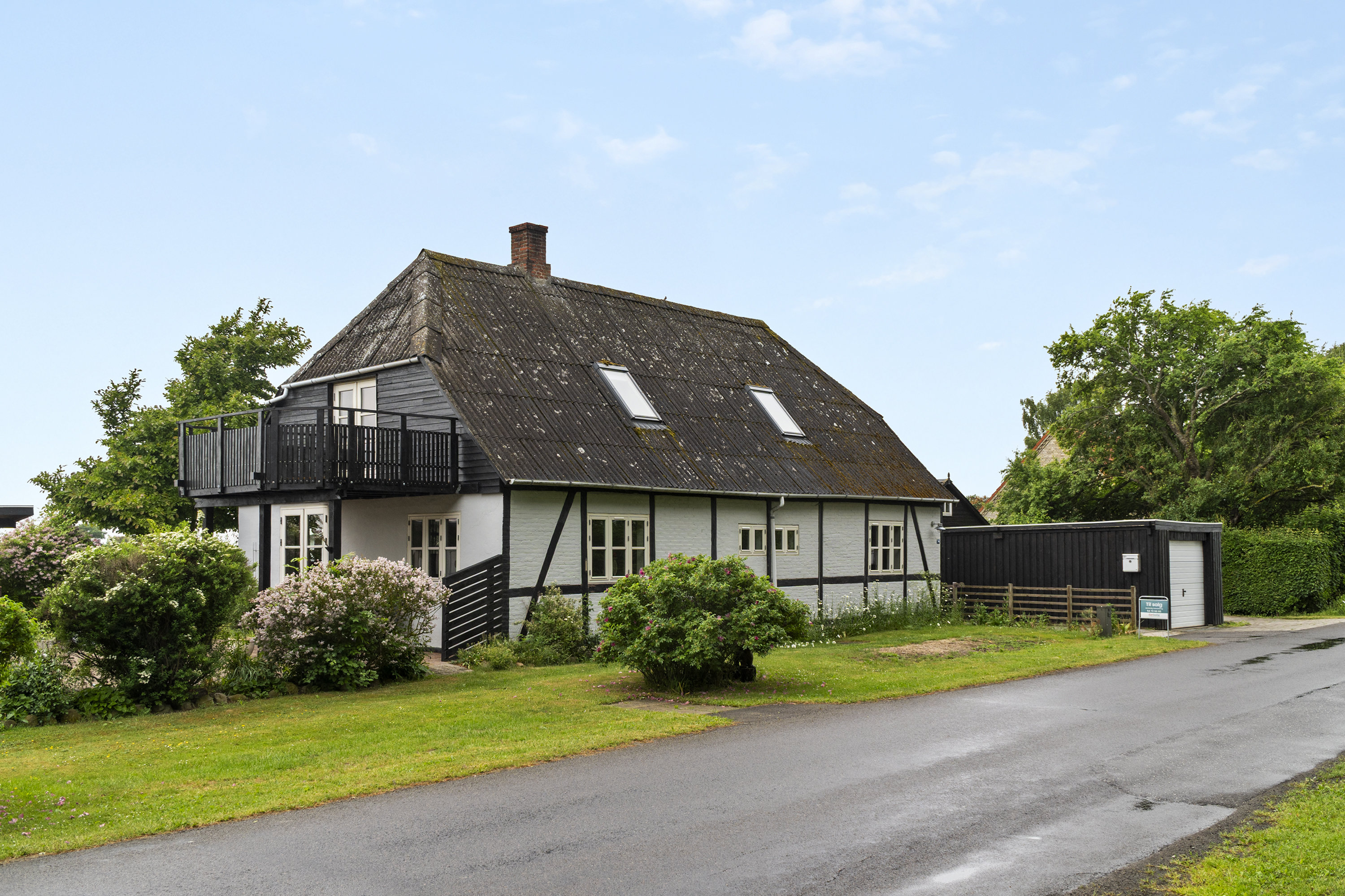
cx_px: 672
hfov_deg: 61.9
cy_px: 448
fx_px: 1121
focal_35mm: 30
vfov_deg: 43.6
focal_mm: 20
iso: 200
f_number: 7.1
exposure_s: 1/100
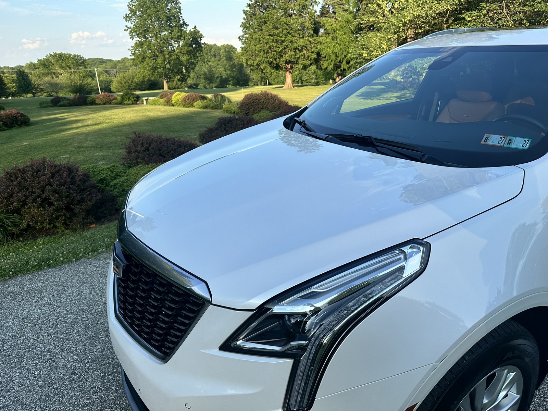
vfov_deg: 56.8
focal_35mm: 24
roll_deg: +1.7
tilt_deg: -21.3
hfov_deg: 71.6
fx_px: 380
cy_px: 206
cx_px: 274
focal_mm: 6.86
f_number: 1.78
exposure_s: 1/1692
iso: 80
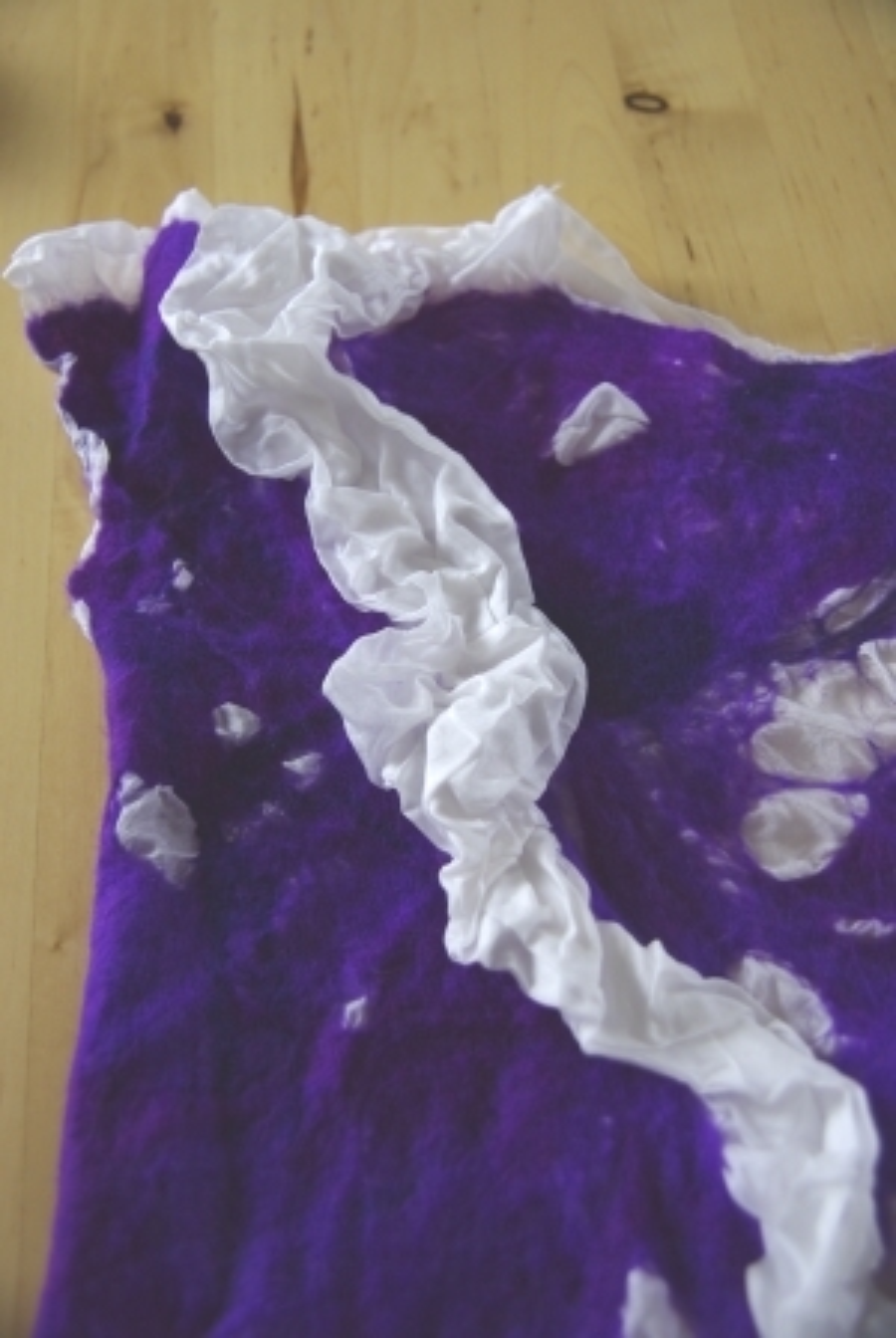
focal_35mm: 43
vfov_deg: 45.4
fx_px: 1600
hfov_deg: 31.3
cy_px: 669
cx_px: 448
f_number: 4
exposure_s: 1/45
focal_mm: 29.38
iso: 200
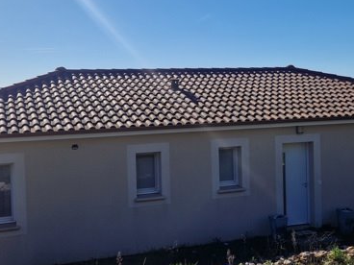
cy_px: 115
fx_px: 511
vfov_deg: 29.1
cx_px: 177
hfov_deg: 38.2
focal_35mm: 50
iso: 50
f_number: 1.8
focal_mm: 5.4
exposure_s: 1/3128
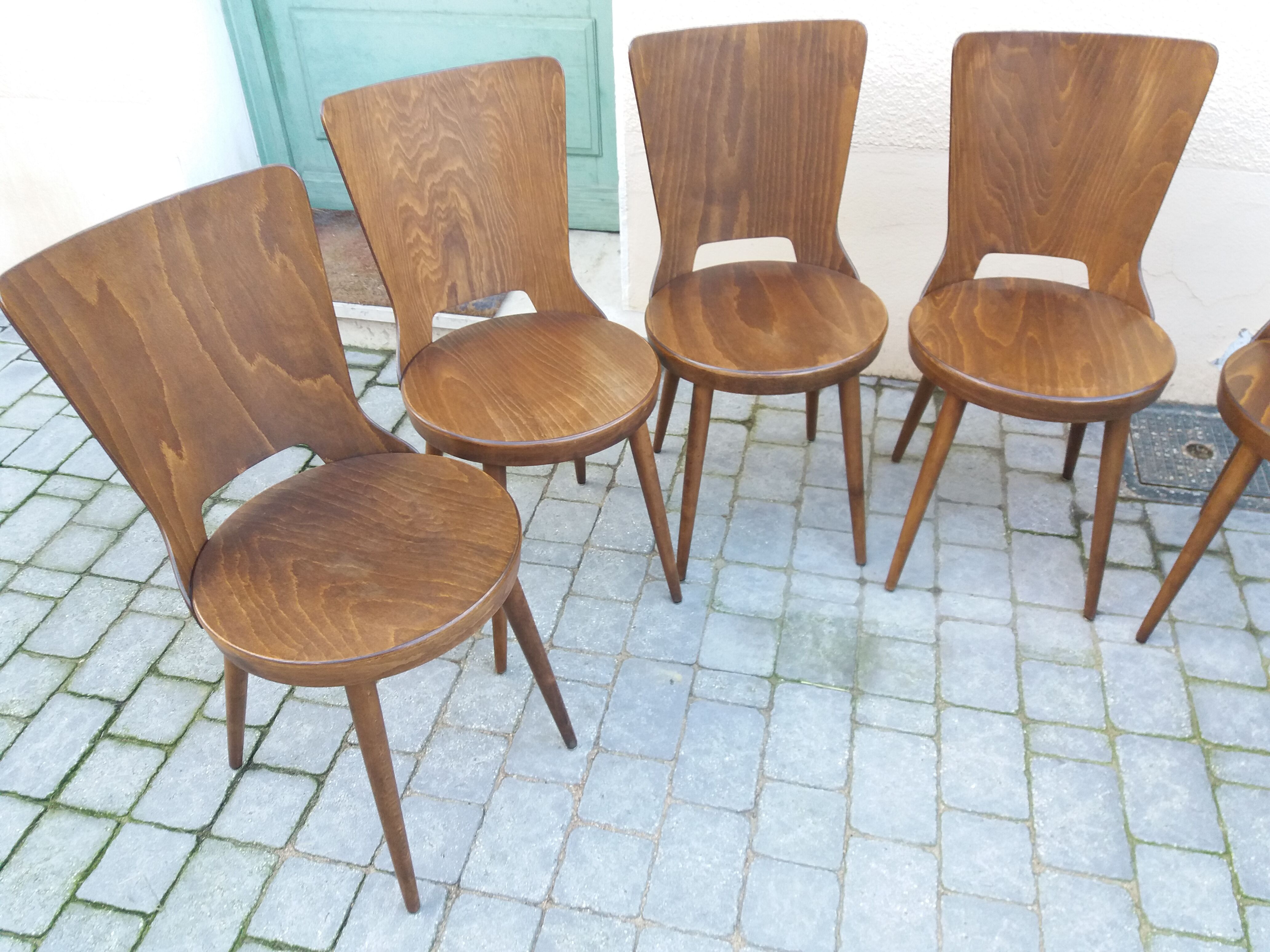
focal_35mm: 28
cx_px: 635
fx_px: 1027
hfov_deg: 63.4
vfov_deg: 49.7
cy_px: 476
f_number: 1.9
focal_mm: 3.7
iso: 100
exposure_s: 1/33
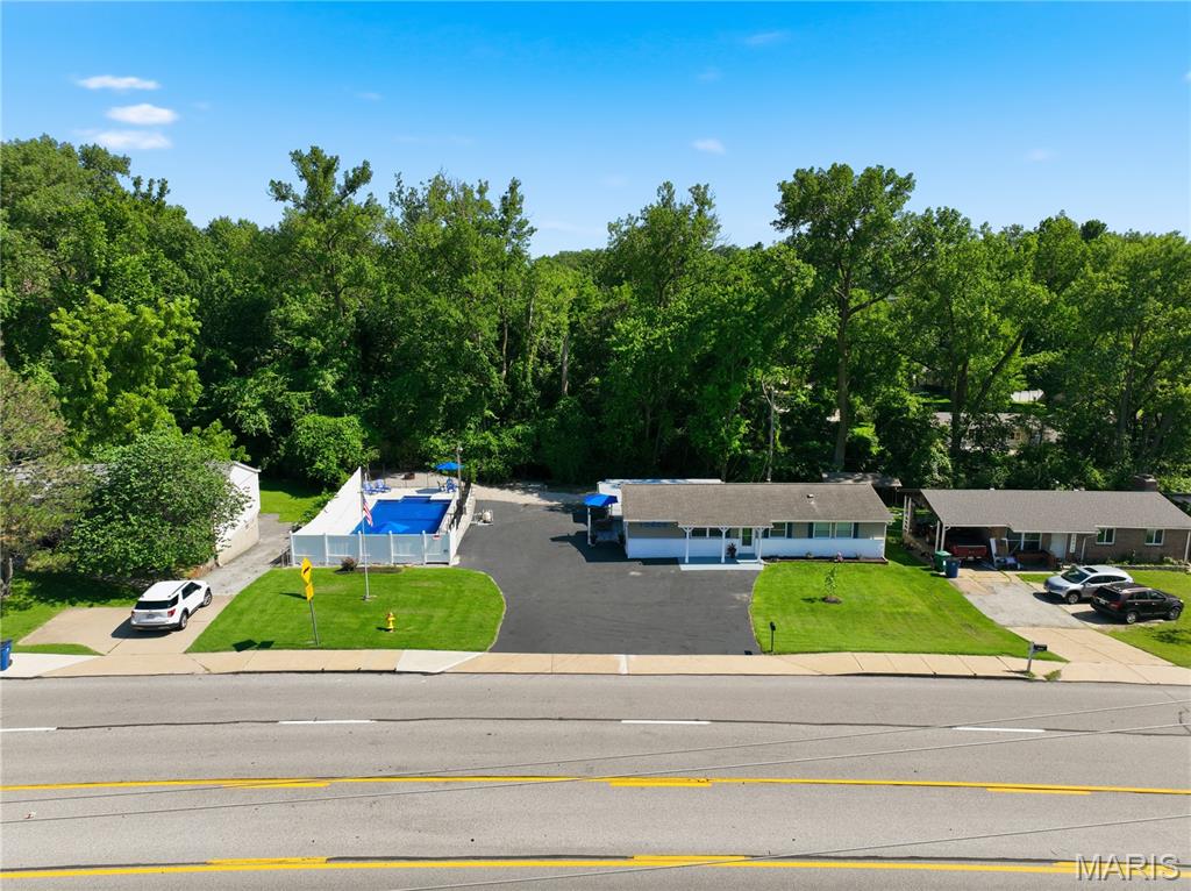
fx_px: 825
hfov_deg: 71.6
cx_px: 596
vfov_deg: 56.7
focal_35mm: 24
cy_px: 446
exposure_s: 1/2000
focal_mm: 12.3
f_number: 2.8
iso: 100
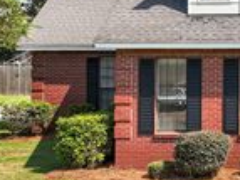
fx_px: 582
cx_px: 366
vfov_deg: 17.5
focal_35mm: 84
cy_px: 48
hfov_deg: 20.0
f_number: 2.8
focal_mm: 12.29
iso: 110
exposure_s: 1/1250
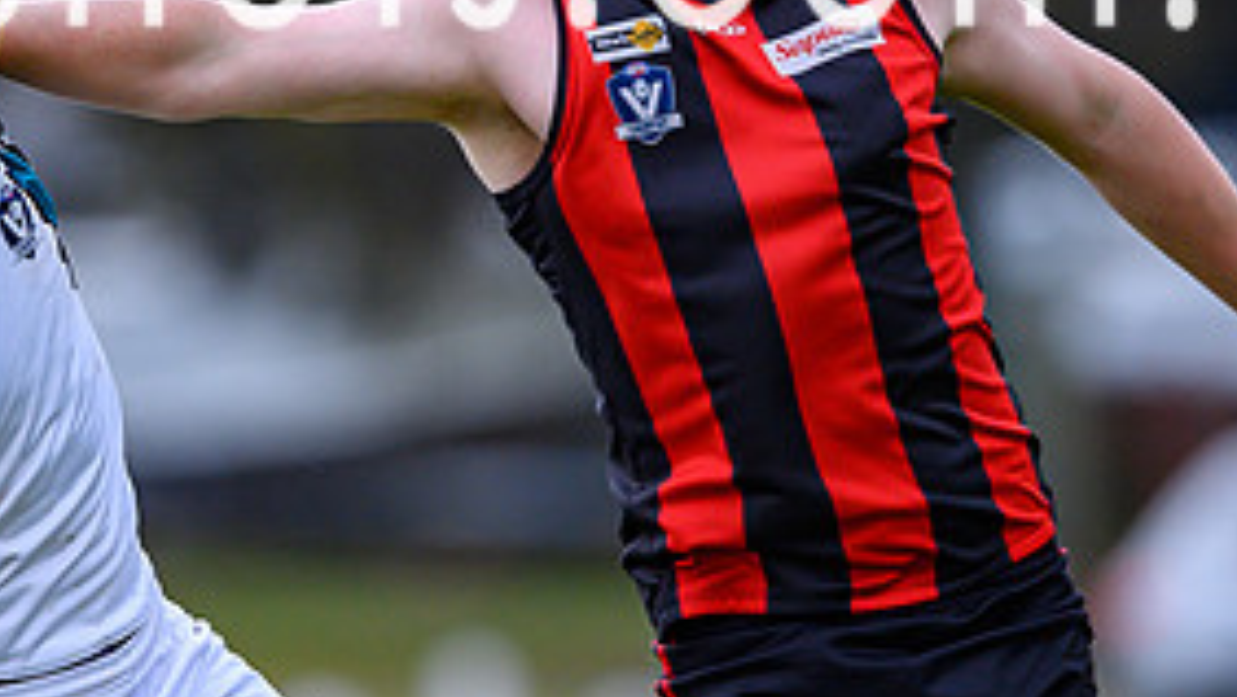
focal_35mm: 1312
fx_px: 43058
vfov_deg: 0.9
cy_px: 109
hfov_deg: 1.6
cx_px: 446
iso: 1600
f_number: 4
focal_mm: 500
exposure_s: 1/1250
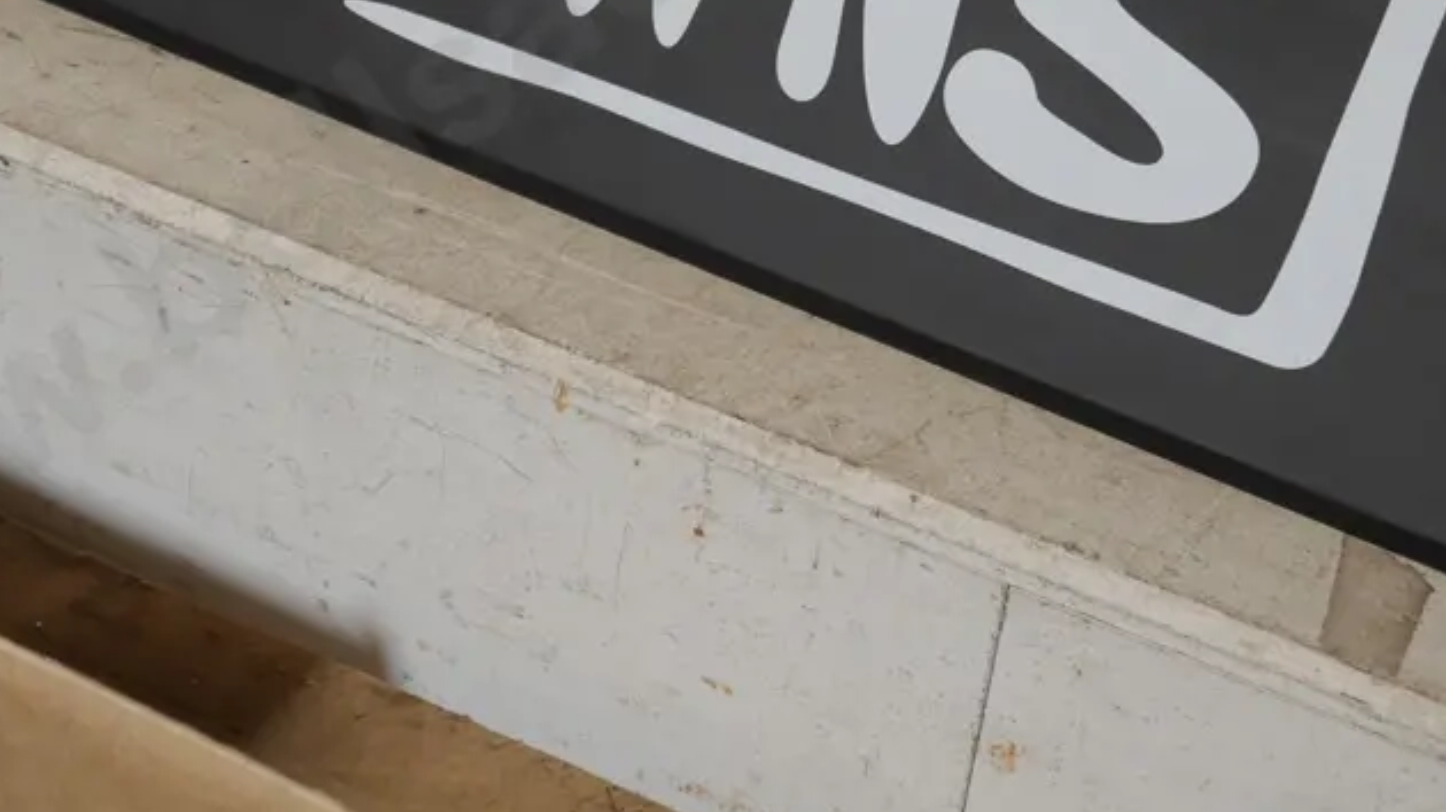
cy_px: -56
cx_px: 652
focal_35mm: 78
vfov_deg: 15.1
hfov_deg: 27.2
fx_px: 2990
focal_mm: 22
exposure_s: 1/60
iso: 640
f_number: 4.7
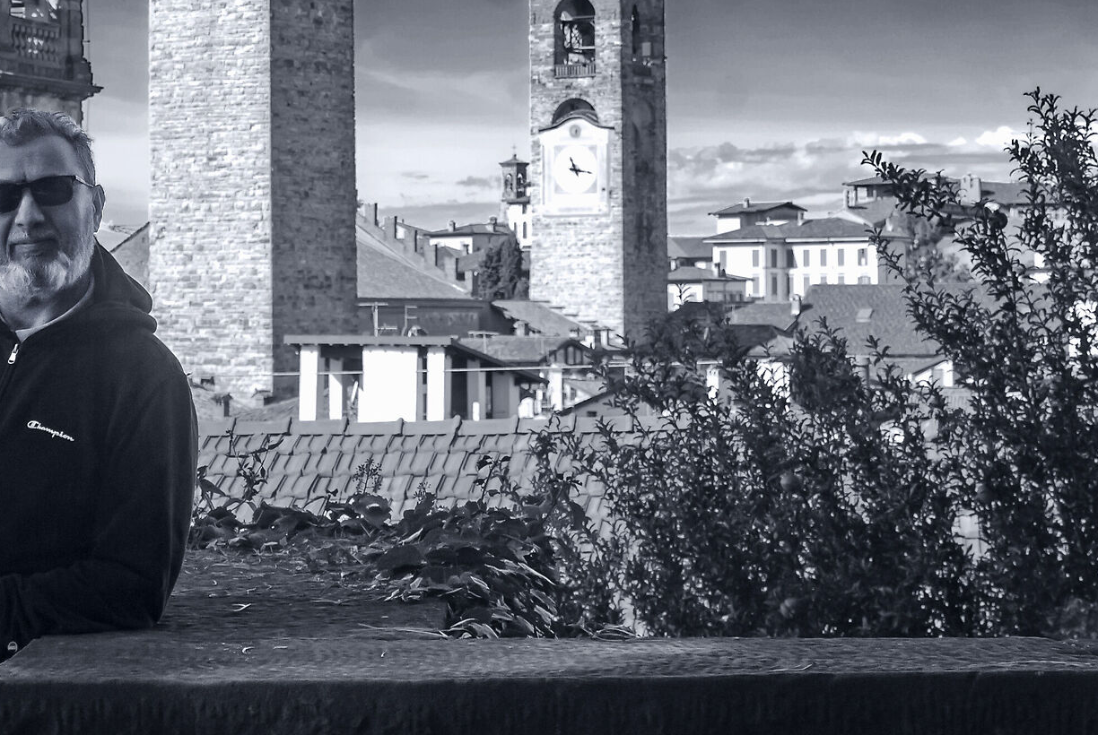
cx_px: 245
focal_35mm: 100
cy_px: 86
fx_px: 3054
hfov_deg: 20.2
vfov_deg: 13.6
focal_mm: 34
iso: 200
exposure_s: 1/160
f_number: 8
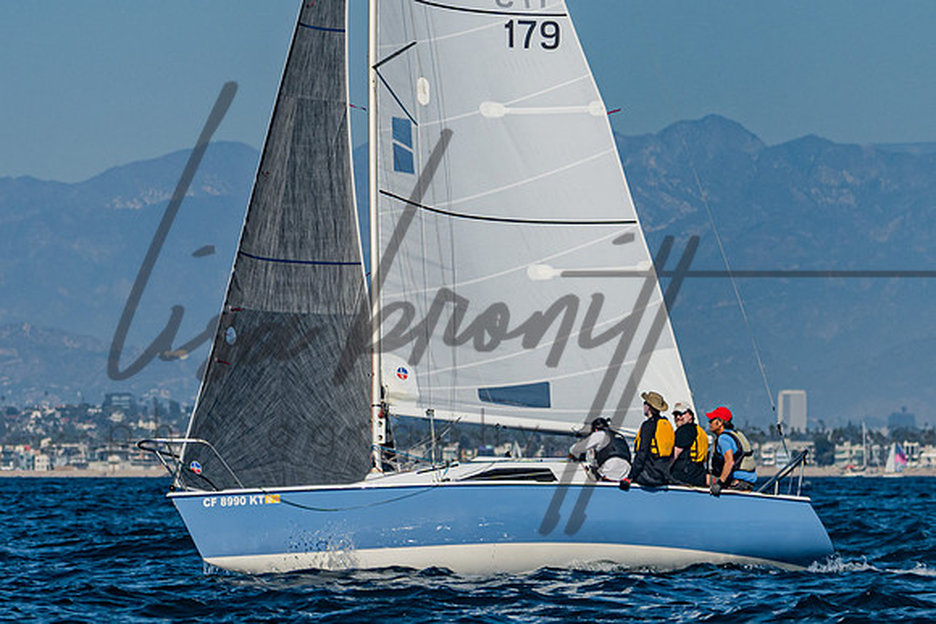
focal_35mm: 360
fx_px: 9357
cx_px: 490
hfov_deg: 5.7
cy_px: 236
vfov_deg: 3.8
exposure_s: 1/2500
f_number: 5
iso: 100
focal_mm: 150
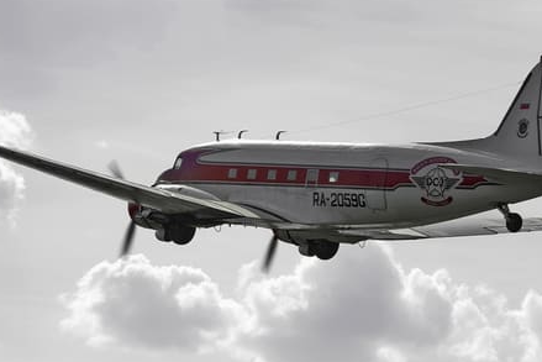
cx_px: 300
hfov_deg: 11.5
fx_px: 2681
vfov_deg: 7.7
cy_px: 176
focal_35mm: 178
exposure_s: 1/640
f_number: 10
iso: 500
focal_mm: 122
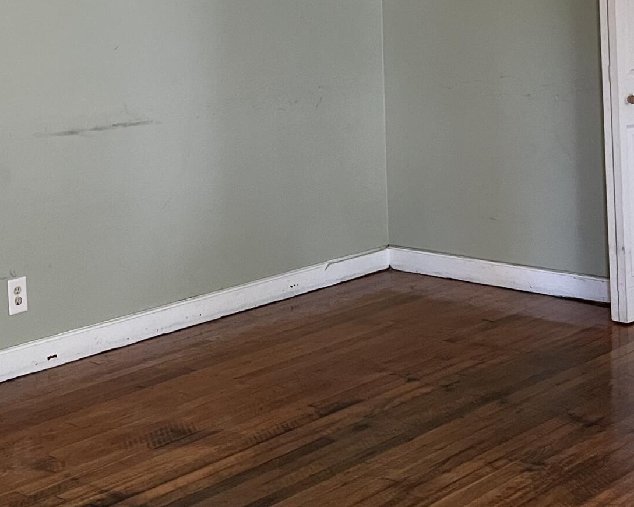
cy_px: 43
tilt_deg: -2.5
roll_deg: +1.8
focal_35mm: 70
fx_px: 1313
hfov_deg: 27.0
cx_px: 214
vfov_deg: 21.3
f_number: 1.6
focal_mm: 5.1
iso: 160
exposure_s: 1/60
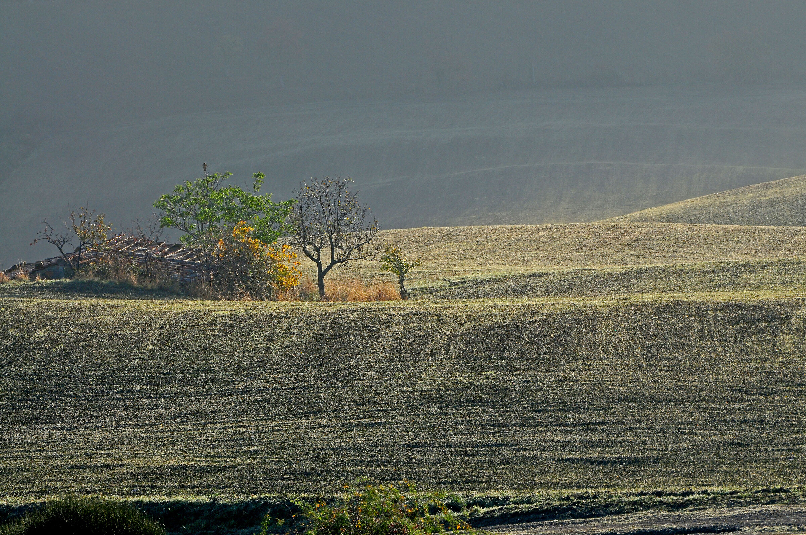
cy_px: 268
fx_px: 8721
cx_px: 403
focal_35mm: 390
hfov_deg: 5.3
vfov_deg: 3.5
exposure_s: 1/640
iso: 200
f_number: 8
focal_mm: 260
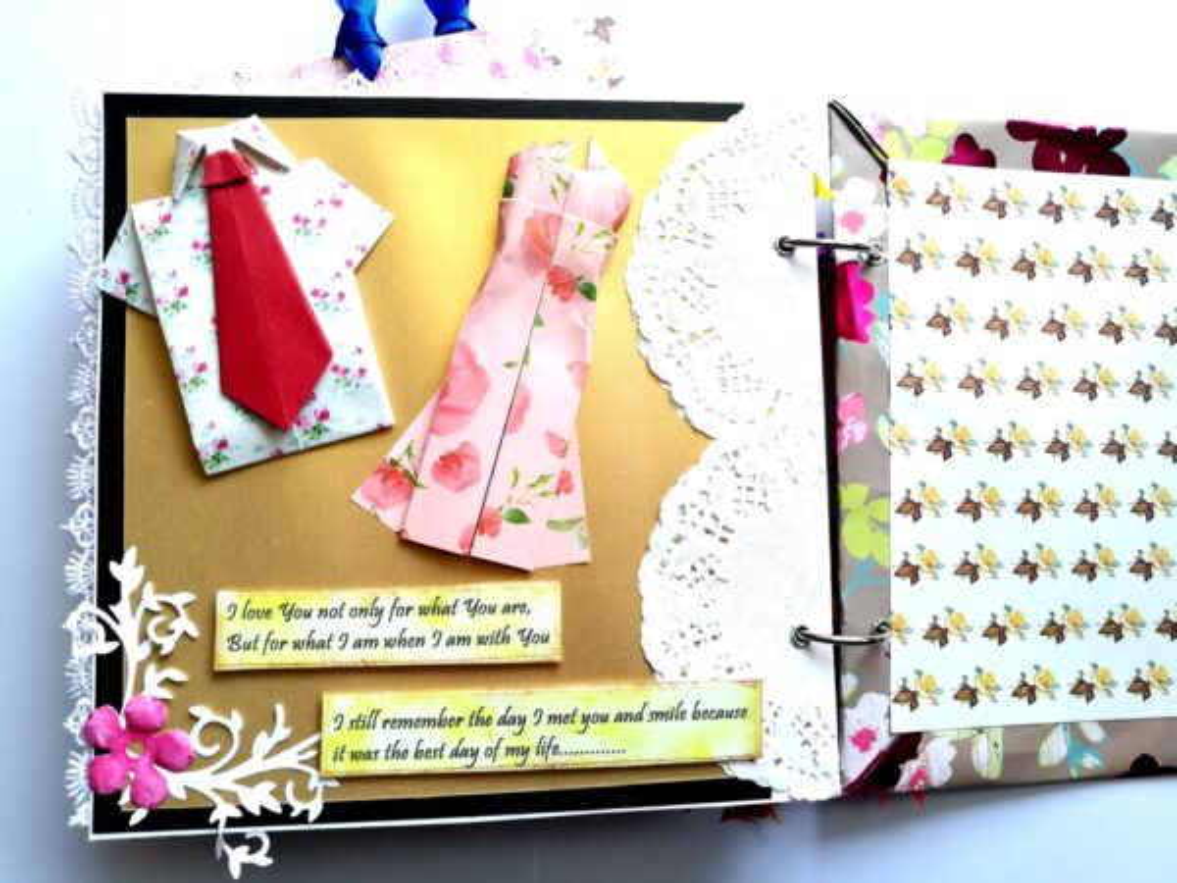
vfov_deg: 53.1
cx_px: 588
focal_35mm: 26
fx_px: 884
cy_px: 442
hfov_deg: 67.3
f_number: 2.2
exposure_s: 1/50
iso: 80
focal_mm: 3.83
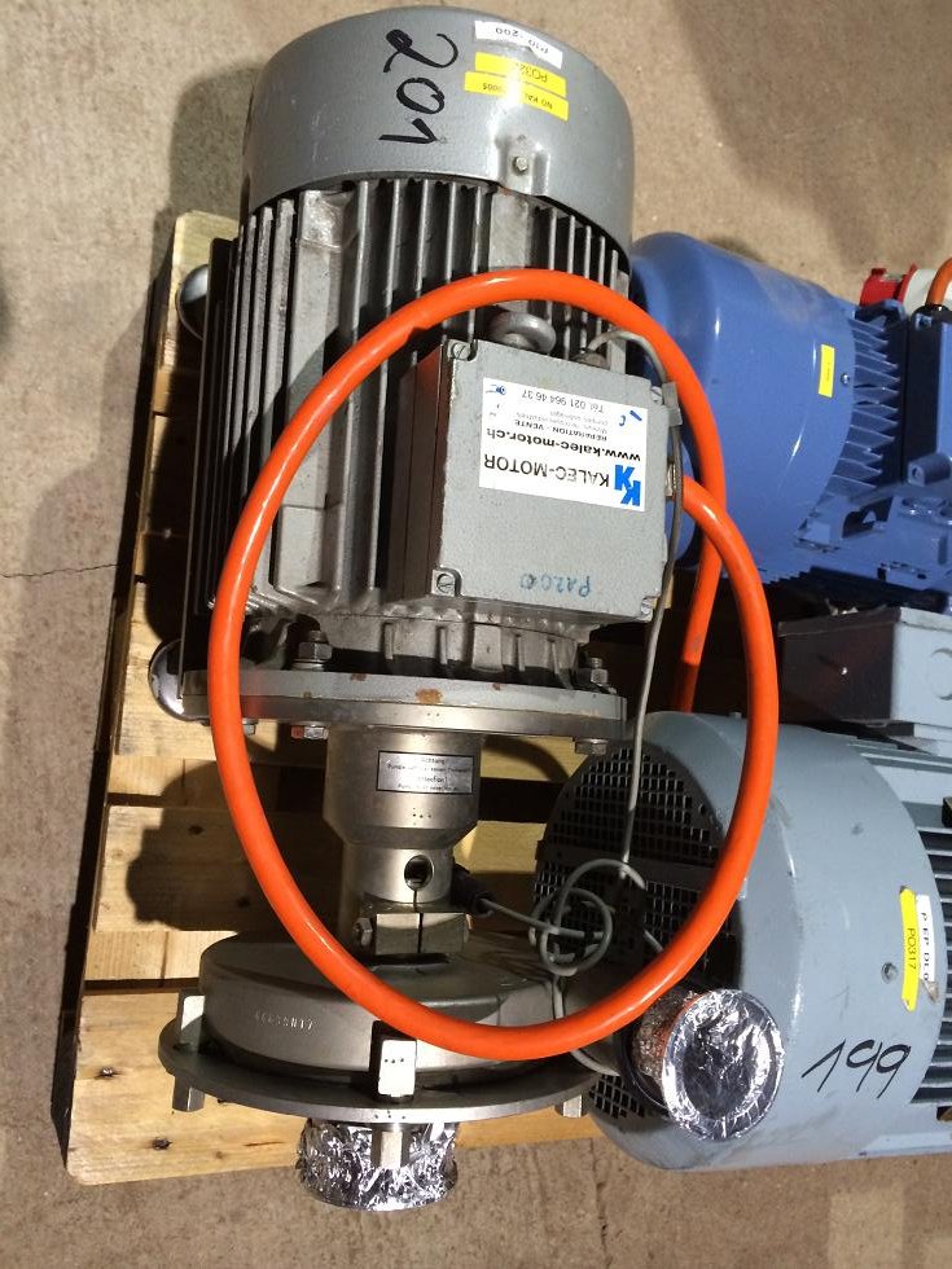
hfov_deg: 46.8
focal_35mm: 30
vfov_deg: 60.0
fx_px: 1100
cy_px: 634
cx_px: 476
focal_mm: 4.12
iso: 250
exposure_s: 1/33
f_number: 2.2
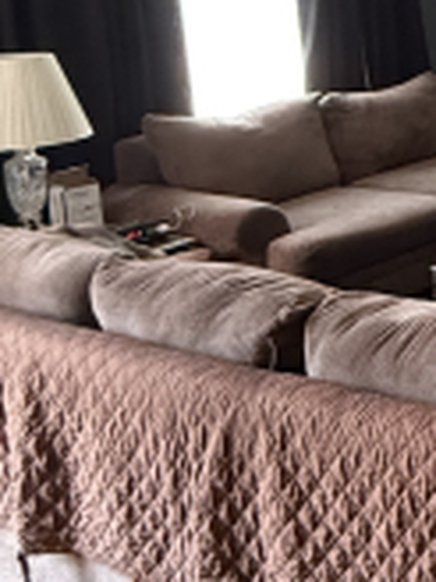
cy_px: 41
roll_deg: +0.1
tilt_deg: -6.2
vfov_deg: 31.9
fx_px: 957
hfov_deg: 18.8
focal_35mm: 57
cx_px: 815
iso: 1000
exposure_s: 1/60
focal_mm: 2.22
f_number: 2.2
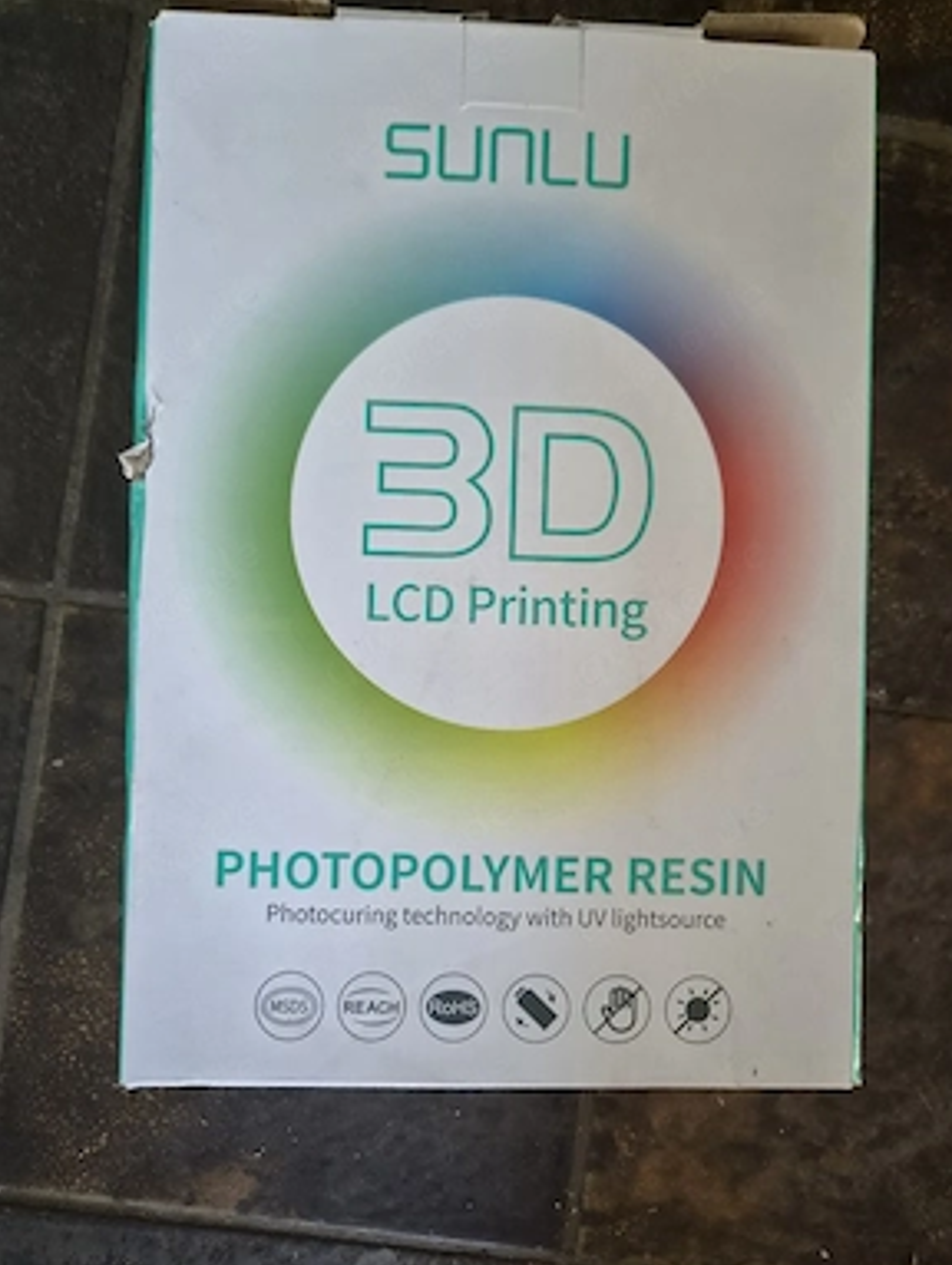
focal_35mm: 24
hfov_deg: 56.9
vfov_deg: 71.5
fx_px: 879
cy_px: 647
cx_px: 489
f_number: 1.8
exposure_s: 1/100
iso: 800
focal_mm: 5.4
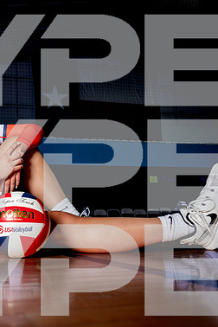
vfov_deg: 50.7
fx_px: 345
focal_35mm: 38
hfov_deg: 33.4
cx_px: 27
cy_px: 166
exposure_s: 1/200
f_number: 5
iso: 250
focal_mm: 24
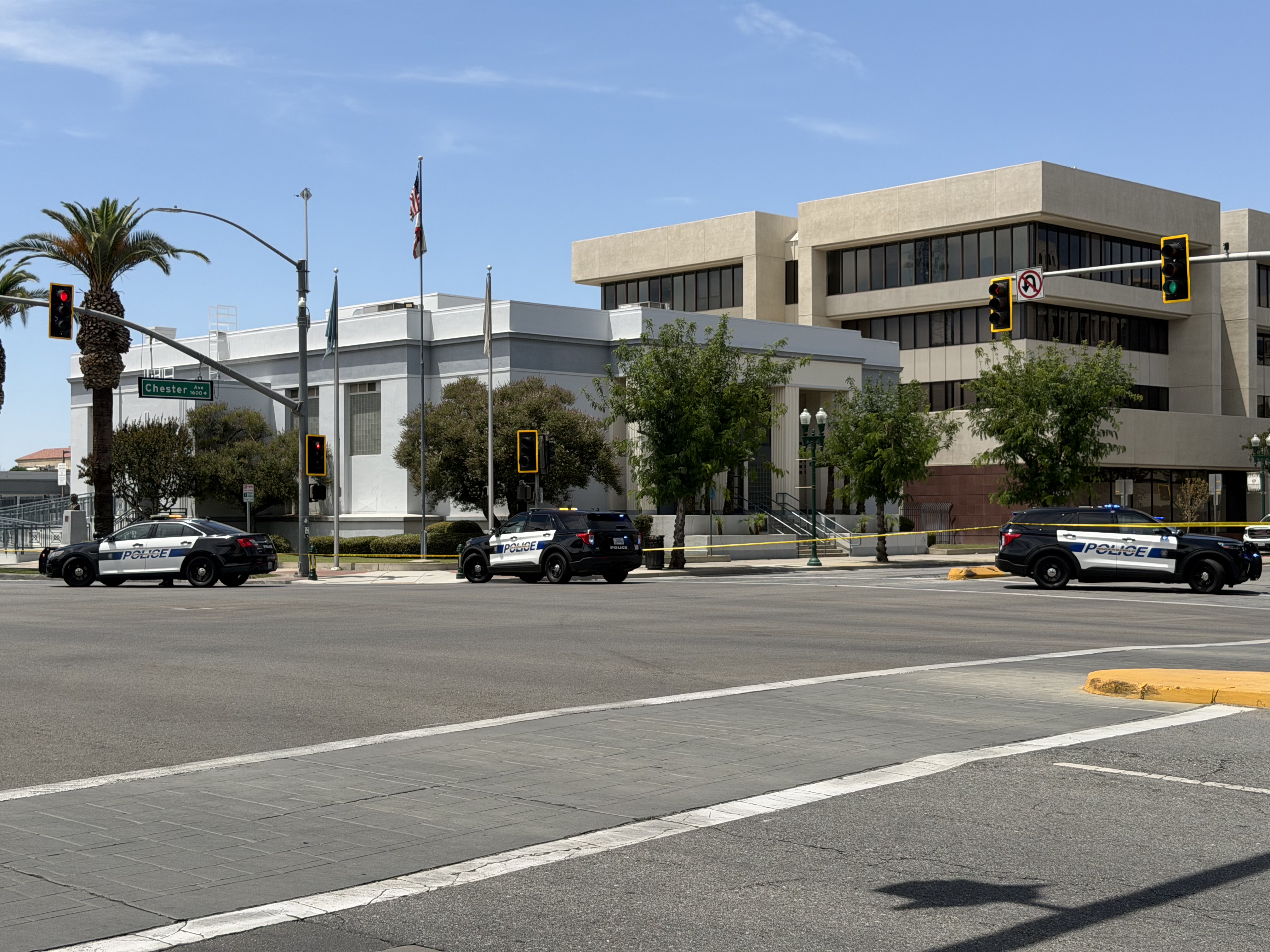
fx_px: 1761
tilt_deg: +1.7
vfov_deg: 30.3
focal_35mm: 48
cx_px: 635
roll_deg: +0.8
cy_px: 476
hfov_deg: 39.7
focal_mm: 6.76
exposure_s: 1/5208
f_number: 1.78
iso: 64
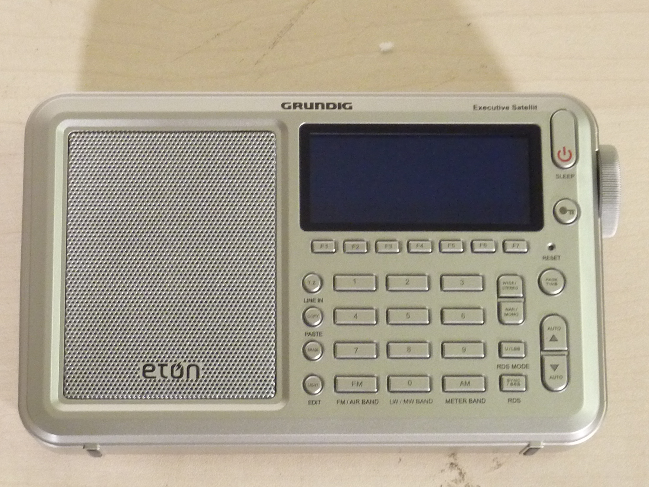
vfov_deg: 14.0
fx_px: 1987
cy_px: 244
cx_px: 324
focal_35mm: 106
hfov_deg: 18.5
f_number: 3.9
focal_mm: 9.7
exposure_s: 1/40
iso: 400
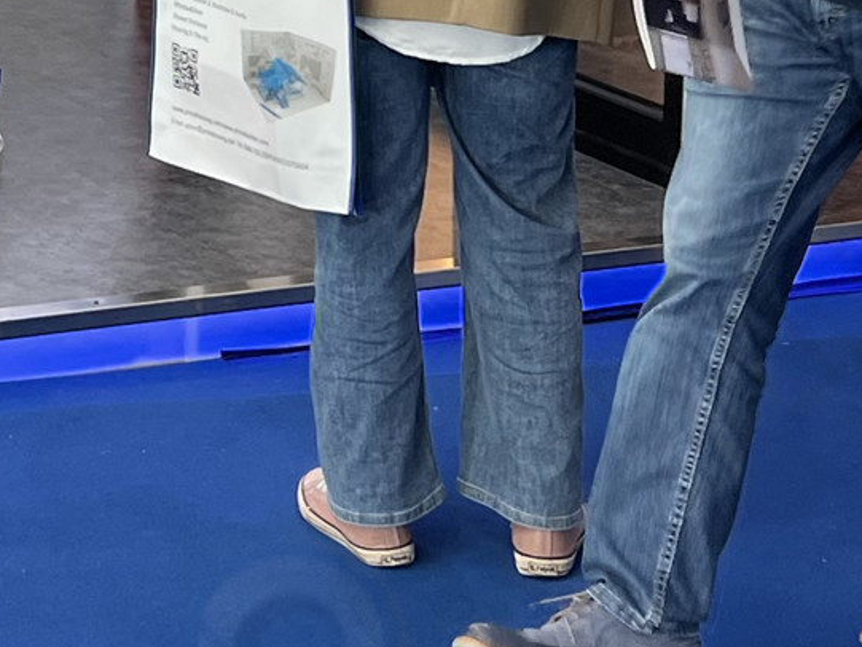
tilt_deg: -8.0
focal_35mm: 125
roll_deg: -1.9
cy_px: -287
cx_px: -61
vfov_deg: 11.4
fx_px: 3113
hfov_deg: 15.4
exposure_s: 1/100
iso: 40
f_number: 1.5
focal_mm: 5.7
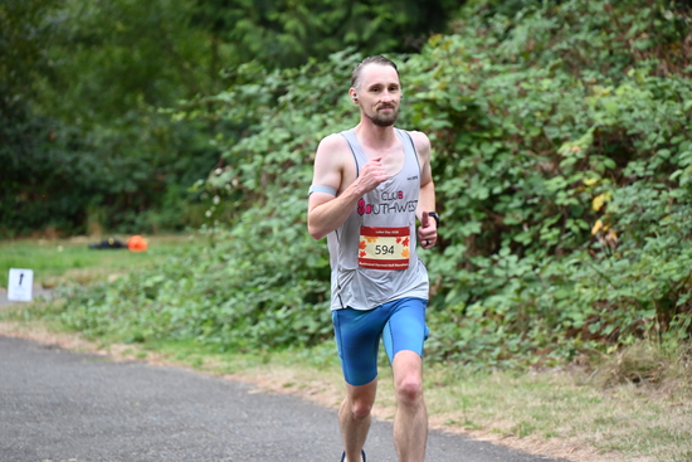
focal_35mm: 200
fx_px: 3845
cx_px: 346
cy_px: 231
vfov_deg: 6.9
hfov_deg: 10.3
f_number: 6.3
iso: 1800
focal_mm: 200
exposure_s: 1/250
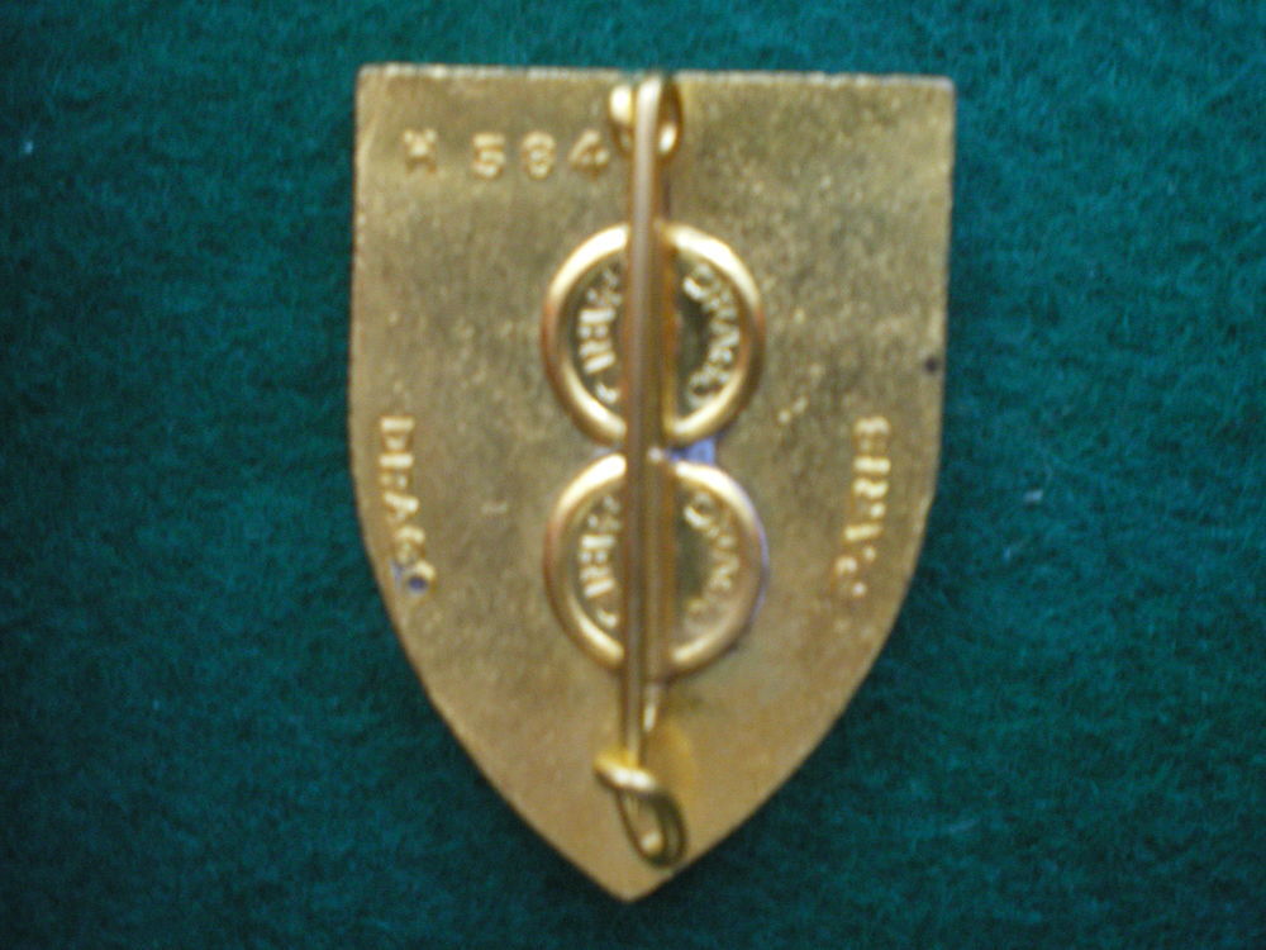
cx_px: 633
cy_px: 475
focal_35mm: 38
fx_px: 1390
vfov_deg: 37.7
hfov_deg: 49.0
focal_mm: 6.3
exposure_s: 1/20
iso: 400
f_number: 3.1
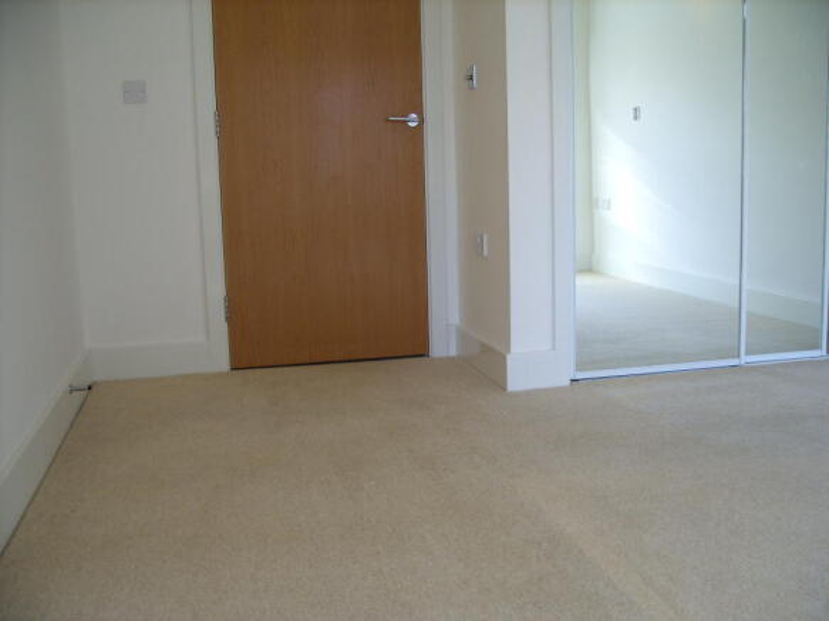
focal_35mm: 38
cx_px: 414
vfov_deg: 37.7
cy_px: 310
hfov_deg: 49.0
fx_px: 910
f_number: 2.8
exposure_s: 1/35
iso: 50
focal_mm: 7.8
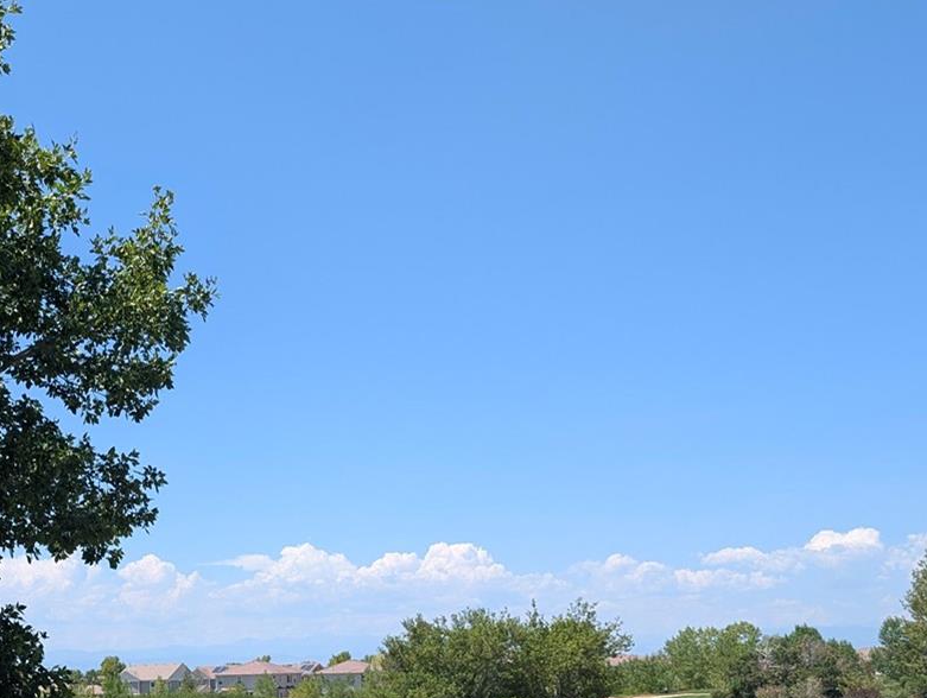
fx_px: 1314
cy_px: 437
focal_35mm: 49
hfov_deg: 37.6
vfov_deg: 29.6
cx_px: 203
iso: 20
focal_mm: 6.9
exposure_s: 1/999
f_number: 1.68
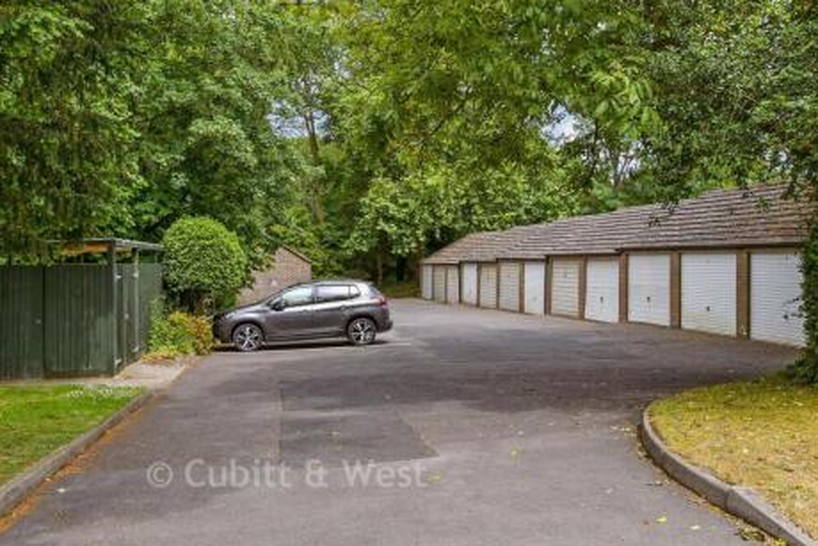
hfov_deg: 60.3
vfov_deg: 42.4
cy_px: 280
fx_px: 705
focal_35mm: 31
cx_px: 421
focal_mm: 20
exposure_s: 1/200
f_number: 8
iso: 200
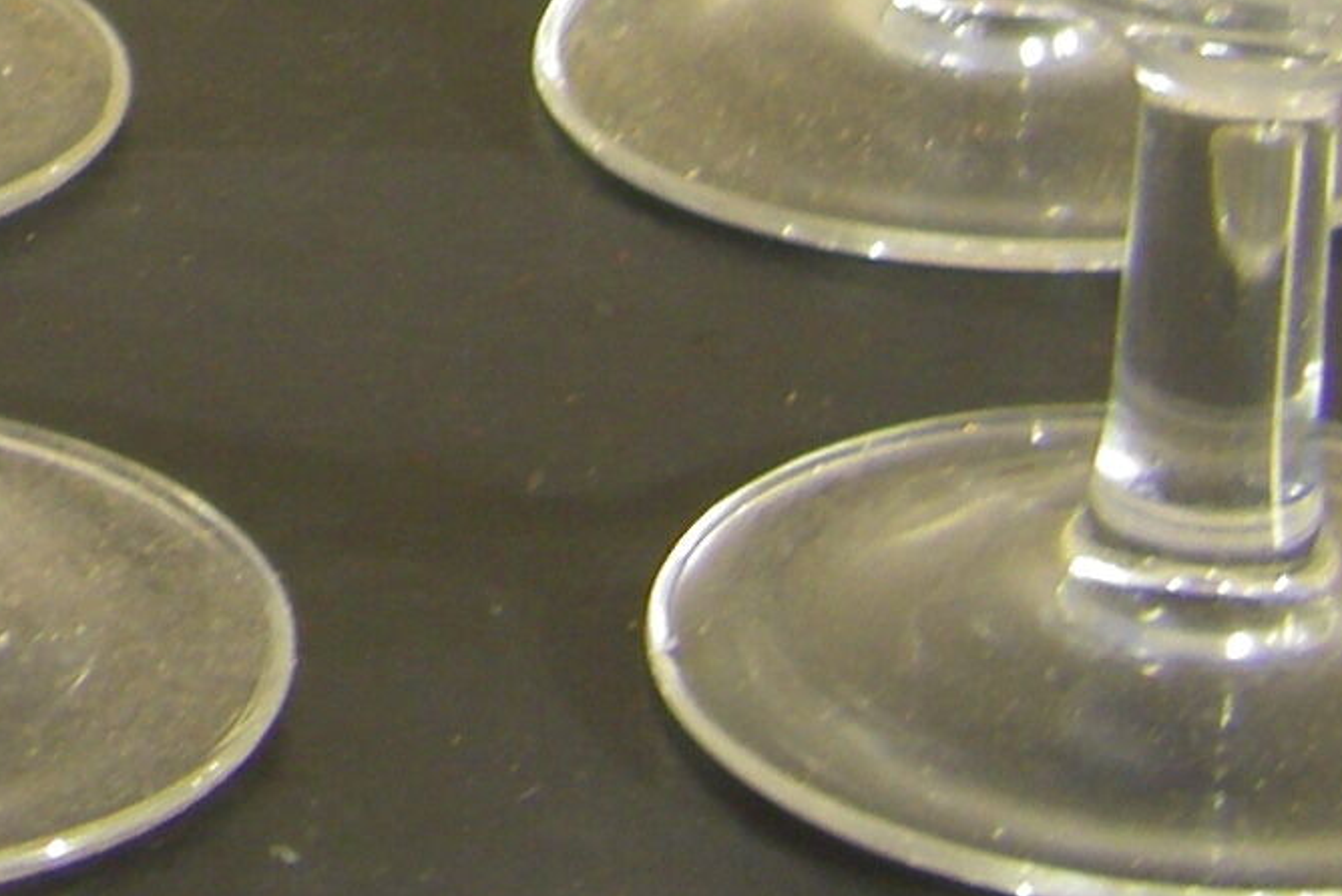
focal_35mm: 193
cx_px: -267
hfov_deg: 10.5
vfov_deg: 7.0
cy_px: -482
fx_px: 7197
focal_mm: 6.3
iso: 64
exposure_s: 1/125
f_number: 7
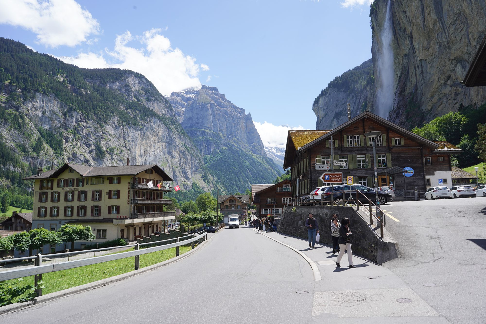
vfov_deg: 53.1
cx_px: 243
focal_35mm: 24
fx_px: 324
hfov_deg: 73.7
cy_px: 162
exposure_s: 1/100
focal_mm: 24
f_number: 13
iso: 100
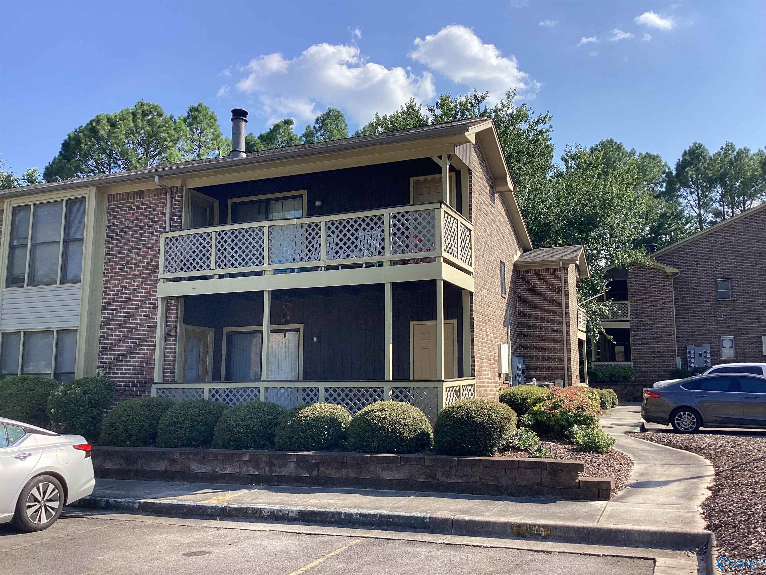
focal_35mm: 31
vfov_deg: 45.4
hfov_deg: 58.4
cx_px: 383
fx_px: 686
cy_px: 288
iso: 25
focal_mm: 3.3
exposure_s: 1/815
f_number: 2.4
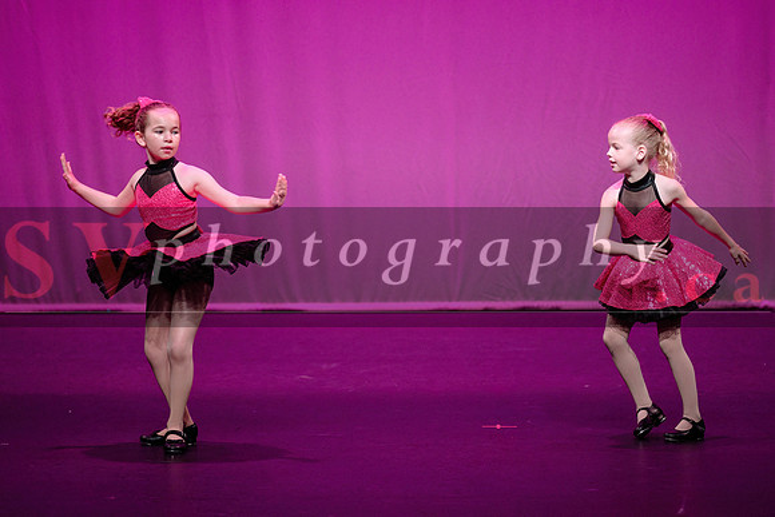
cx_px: 385
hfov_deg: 9.1
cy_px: 233
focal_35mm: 227
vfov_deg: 6.1
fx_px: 4888
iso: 1250
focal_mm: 185
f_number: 2.8
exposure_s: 1/320
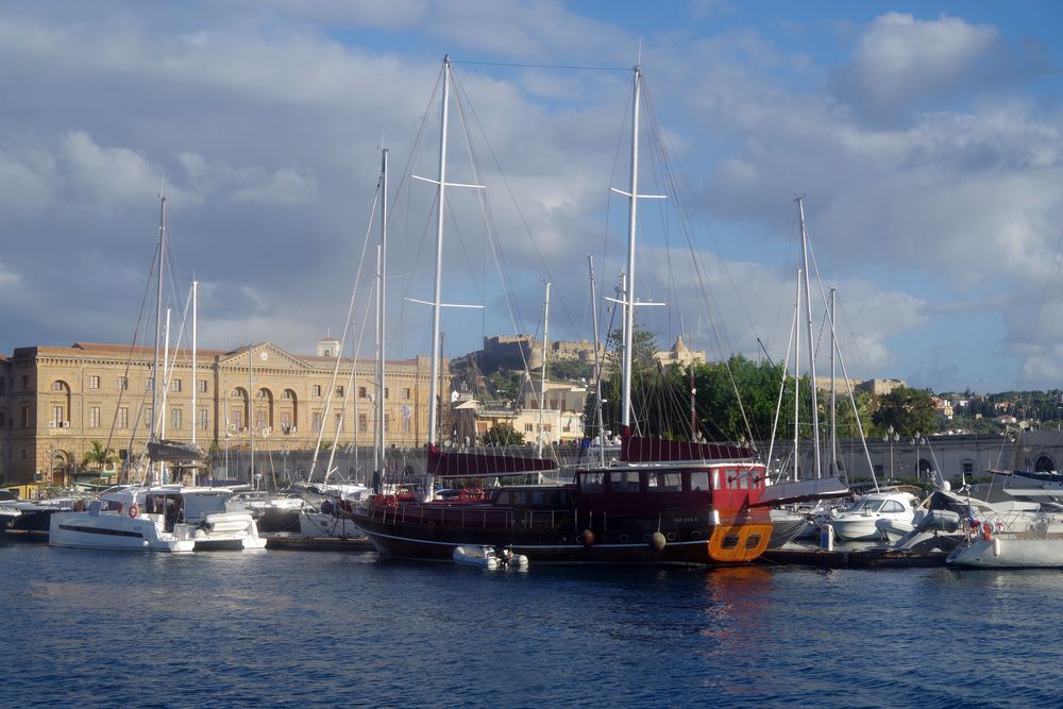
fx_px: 1860
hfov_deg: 31.9
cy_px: 354
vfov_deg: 21.6
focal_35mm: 63
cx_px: 532
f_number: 7.1
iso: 100
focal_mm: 63
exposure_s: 1/250
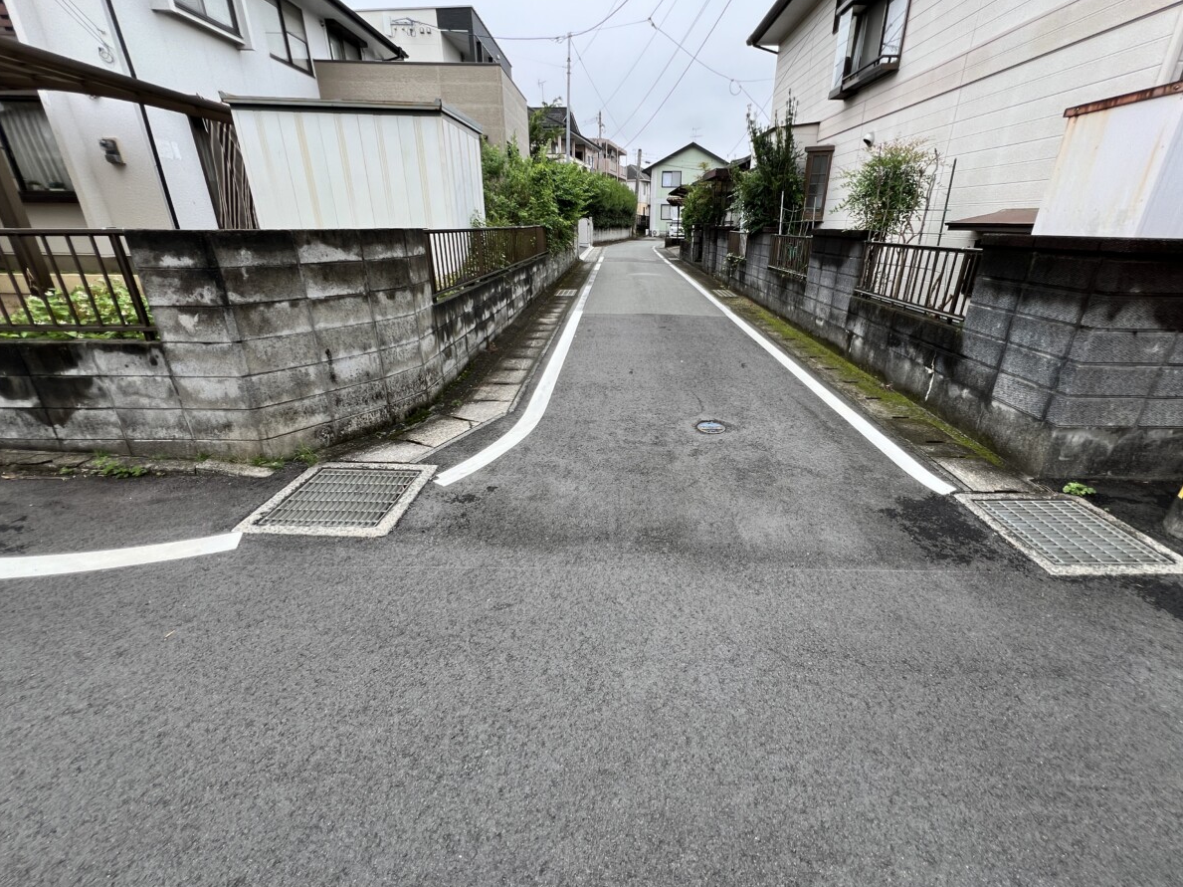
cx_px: 626
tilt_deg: -22.9
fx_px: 478
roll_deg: -0.4
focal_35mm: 14
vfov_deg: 85.6
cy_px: 437
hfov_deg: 102.0
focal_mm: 1.57
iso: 32
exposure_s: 1/158
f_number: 1.8
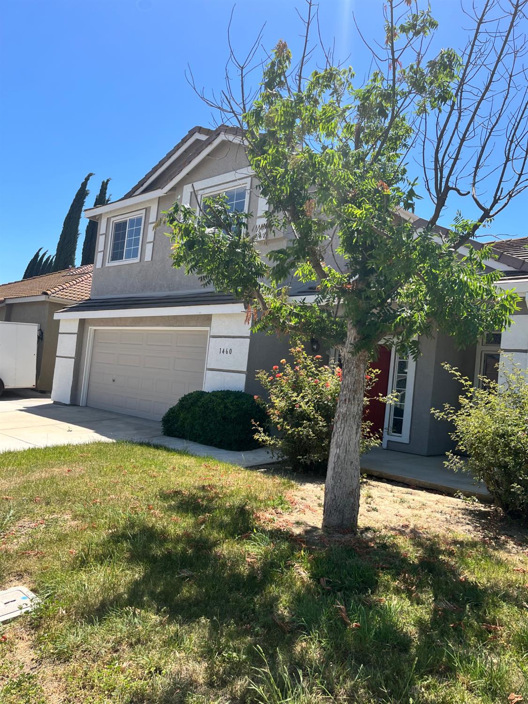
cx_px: 264
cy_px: 352
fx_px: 529
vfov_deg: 67.3
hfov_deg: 53.1
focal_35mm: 26
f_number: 1.6
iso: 50
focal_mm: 5.1
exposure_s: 1/2268
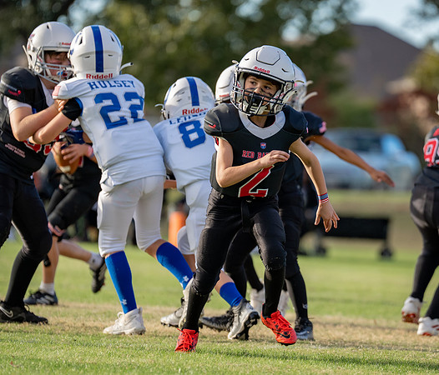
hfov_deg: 5.3
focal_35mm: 356
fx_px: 4753
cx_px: 319
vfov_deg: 4.5
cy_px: 202
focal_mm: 200
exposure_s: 1/1250
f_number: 2.8
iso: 200
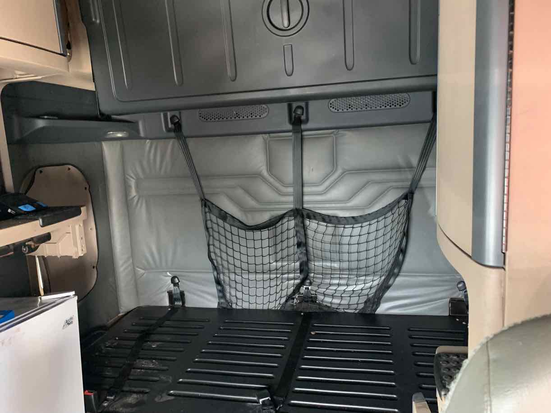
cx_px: 276
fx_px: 414
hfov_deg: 67.3
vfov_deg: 53.0
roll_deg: +3.0
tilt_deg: -8.2
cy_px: 206
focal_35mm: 26
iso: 400
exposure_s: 1/42
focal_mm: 4.25
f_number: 1.8
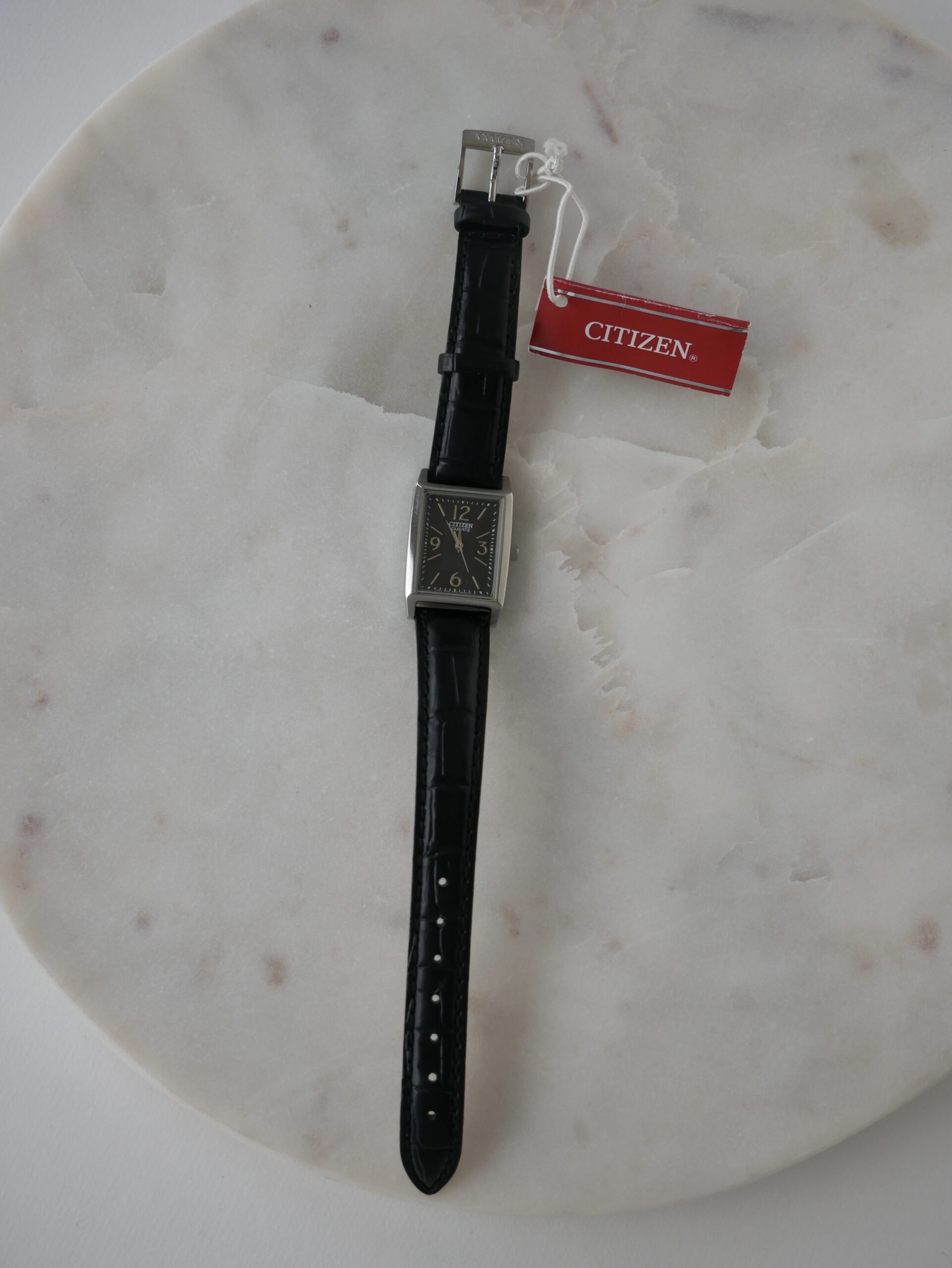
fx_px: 2199
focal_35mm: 60
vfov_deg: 32.2
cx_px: 476
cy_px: 634
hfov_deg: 24.4
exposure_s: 1/250
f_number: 4.9
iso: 200
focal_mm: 30
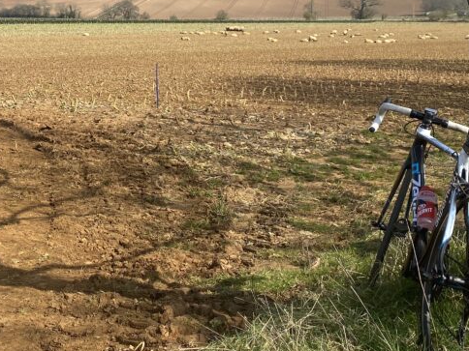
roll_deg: +0.7
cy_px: 77
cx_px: 81
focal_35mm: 55
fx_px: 745
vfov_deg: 26.1
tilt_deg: -5.7
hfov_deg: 33.7
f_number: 1.8
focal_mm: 4.25
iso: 32
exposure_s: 1/2513
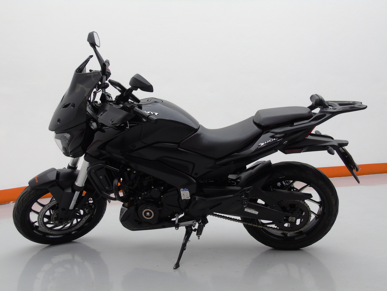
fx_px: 324
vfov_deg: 48.2
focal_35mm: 29
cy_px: 146
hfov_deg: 61.7
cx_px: 194
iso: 100
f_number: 3.6
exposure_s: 1/30
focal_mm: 5.2
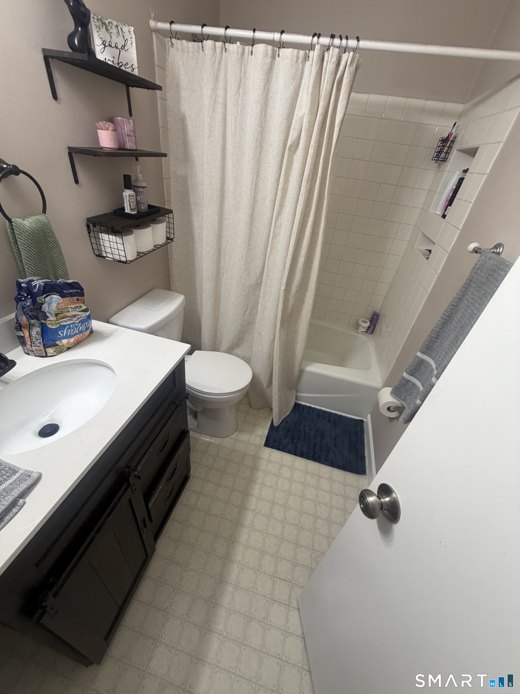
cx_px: 260
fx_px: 280
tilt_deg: -33.4
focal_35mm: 14
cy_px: 347
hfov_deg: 85.7
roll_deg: -6.9
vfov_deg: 102.1
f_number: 2.2
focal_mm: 2.22
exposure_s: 1/120
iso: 200
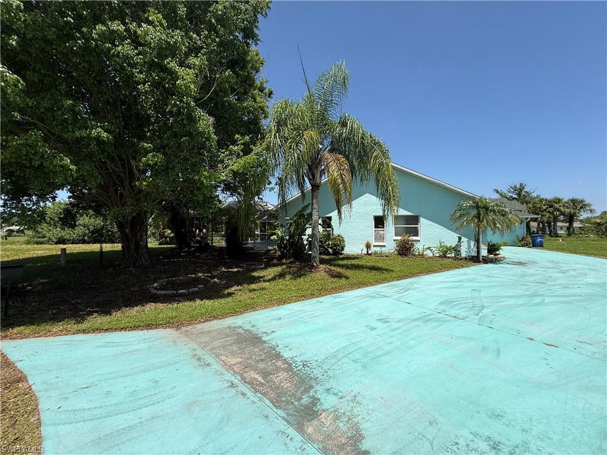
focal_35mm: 14
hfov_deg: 102.1
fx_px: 245
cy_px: 228
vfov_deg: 85.7
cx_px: 304
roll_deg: +0.7
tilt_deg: +1.9
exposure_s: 1/1656
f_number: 2.2
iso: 50
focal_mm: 2.22
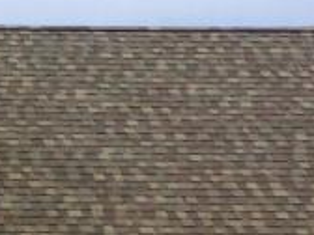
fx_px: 1606
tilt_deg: +0.7
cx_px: -325
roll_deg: +0.4
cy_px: 449
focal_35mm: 177
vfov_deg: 8.0
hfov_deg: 10.3
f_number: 2.2
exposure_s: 1/3165
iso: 32
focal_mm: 4.15
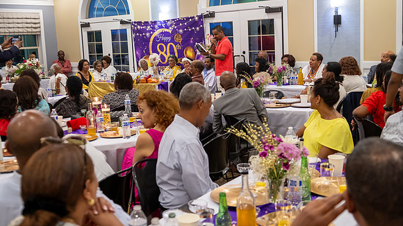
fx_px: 436
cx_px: 202
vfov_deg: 29.0
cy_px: 93
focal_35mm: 41
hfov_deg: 49.6
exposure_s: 1/125
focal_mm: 26
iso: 1400
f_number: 3.2
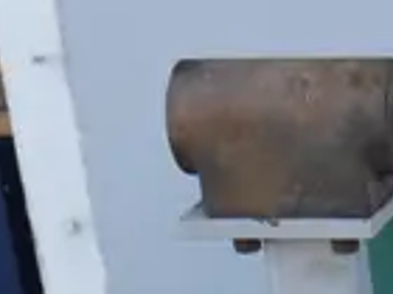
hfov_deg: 8.5
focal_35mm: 219
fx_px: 2486
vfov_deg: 6.5
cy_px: 708
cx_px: 853
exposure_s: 1/125
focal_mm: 15
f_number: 4
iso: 200
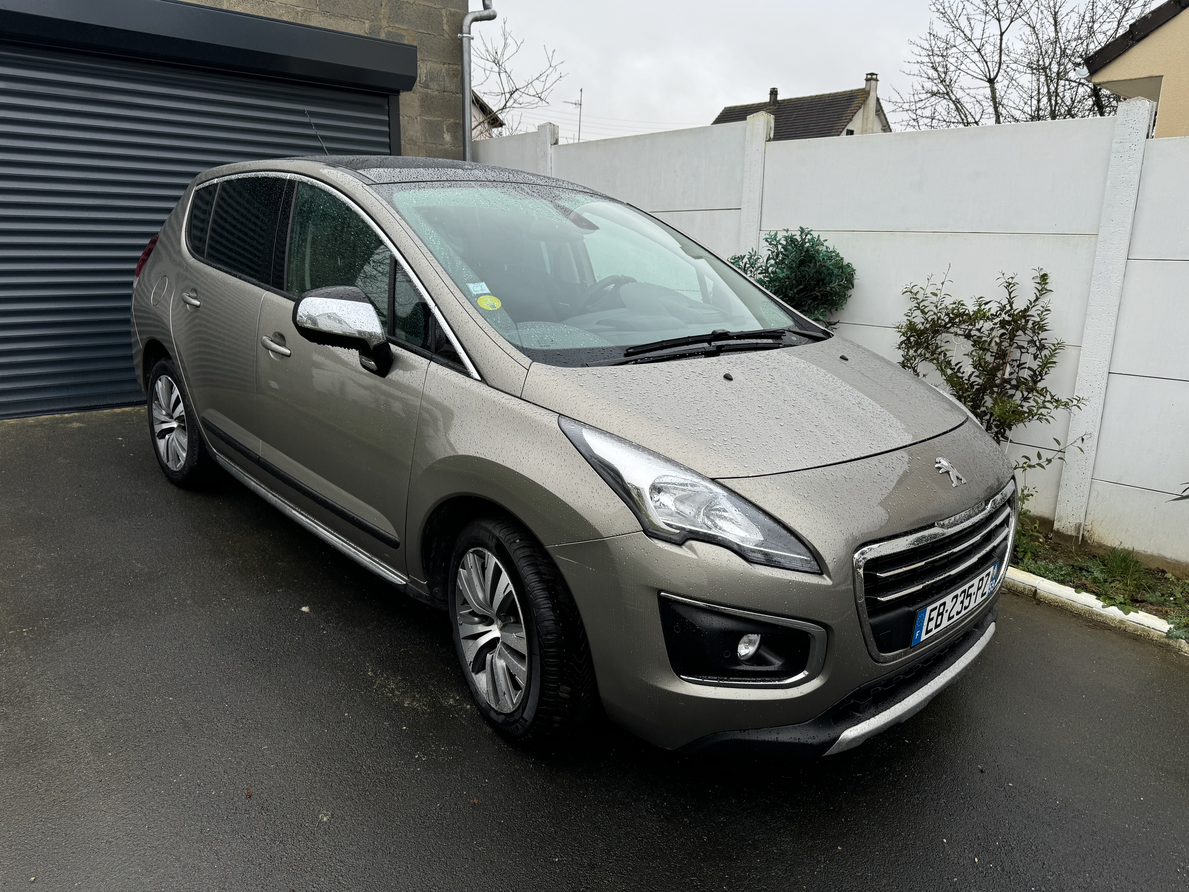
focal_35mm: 24
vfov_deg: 56.8
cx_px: 594
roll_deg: -0.1
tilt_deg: -13.5
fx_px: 824
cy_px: 446
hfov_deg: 71.6
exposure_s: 1/639
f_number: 1.78
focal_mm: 6.76
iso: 80
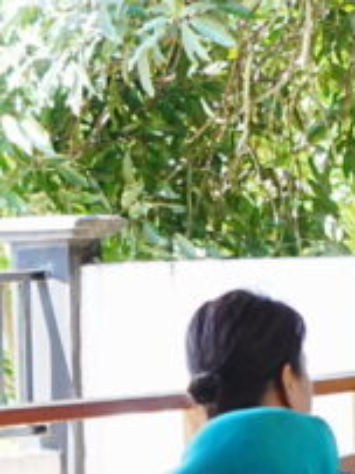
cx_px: 859
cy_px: 327
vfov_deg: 9.5
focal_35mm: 209
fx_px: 2861
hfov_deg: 6.7
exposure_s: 1/160
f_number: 5
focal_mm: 43
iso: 800
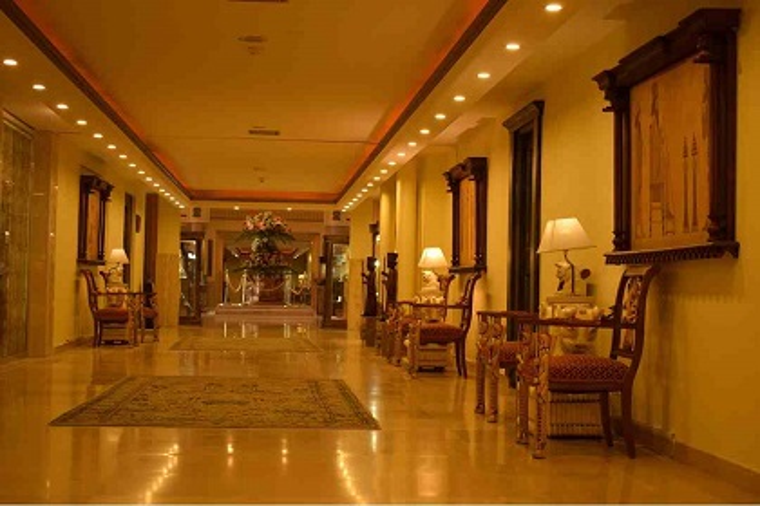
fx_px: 1203
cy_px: 253
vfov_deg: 23.8
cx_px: 380
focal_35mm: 57
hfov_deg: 35.1
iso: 1250
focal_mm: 38
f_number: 4.8
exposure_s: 1/80
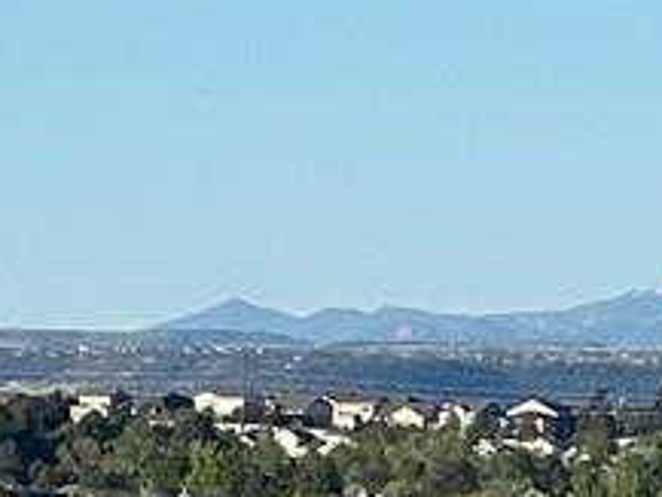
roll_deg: -2.3
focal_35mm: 567
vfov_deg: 2.6
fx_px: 10849
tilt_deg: +3.1
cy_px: -58
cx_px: 1242
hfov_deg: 3.5
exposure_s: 1/742
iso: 32
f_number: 2.8
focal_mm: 9
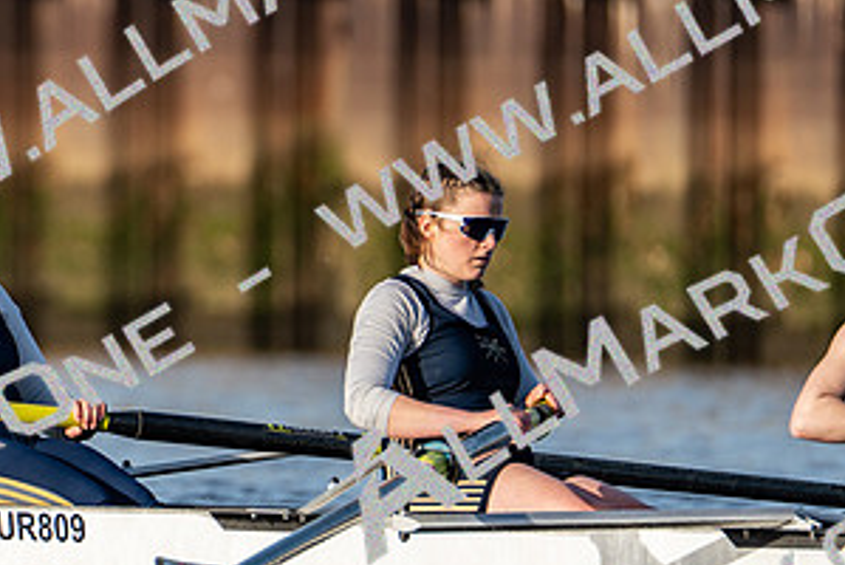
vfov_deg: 1.2
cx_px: 110
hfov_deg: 1.8
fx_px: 27324
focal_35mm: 1163
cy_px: 295
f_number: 6.3
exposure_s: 1/2000
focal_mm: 600
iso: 400
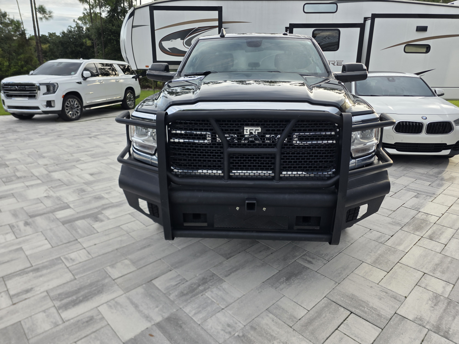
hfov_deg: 73.9
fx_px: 305
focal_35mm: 23
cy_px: 172
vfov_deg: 58.9
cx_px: 230
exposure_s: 1/359
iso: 40
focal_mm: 6.3
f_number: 1.7
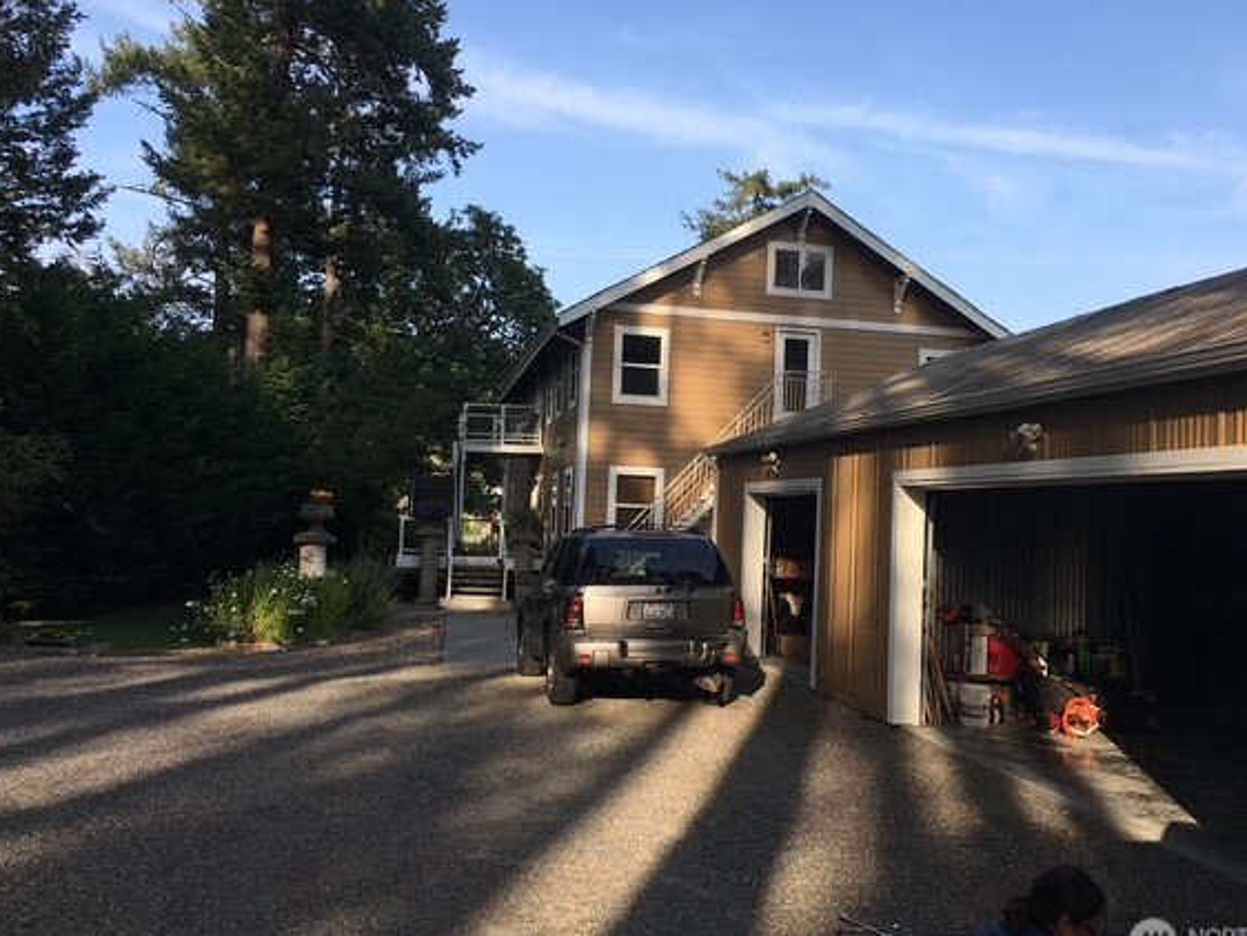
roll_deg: -0.9
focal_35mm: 33
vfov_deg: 43.0
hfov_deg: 55.2
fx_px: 1189
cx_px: 681
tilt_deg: +3.8
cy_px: 459
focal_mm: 4.15
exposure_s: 1/827
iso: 25
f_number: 2.2
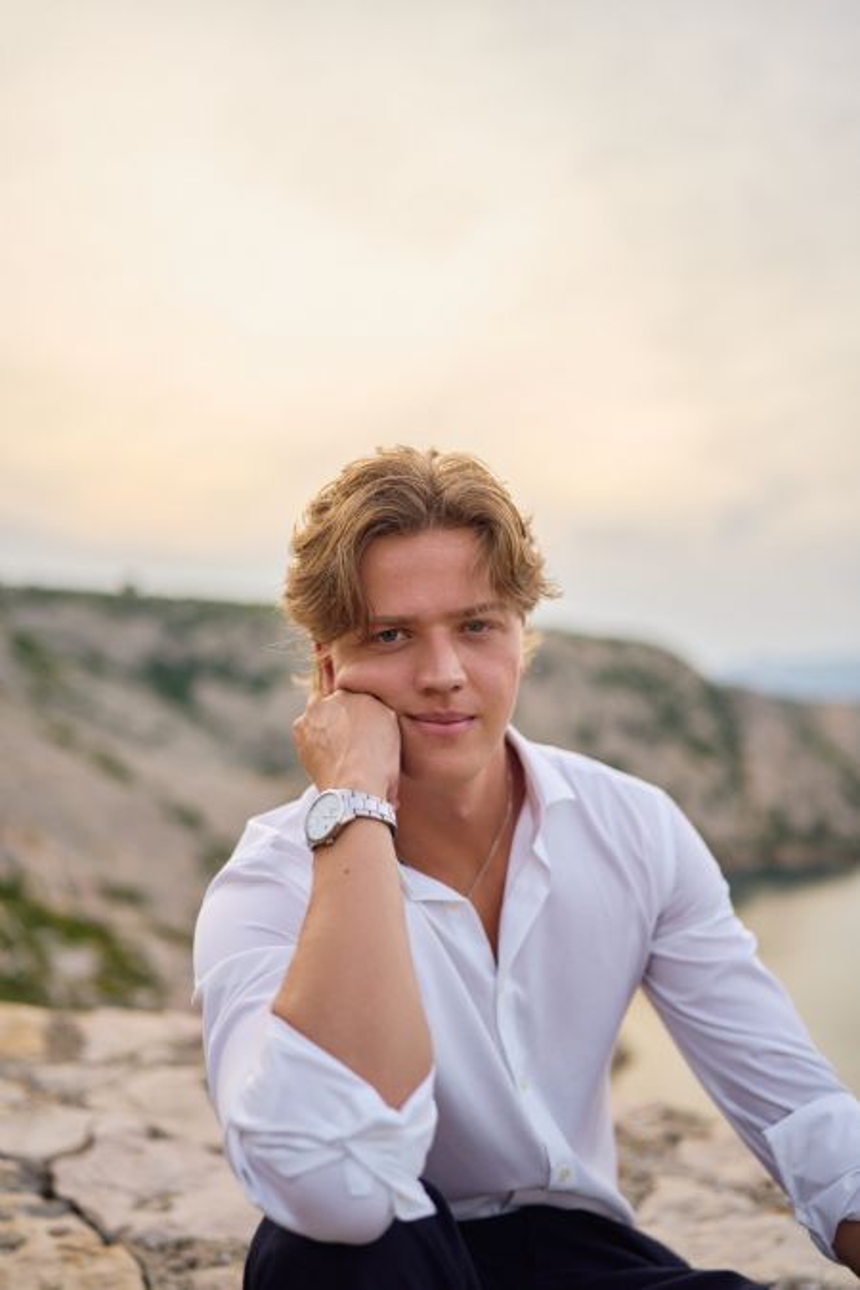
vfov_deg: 54.4
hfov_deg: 37.9
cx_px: 430
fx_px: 1254
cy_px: 645
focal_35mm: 35
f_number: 1.4
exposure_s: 1/640
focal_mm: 35
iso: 100
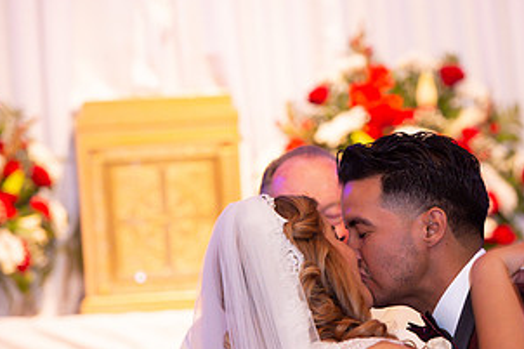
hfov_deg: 6.3
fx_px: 4757
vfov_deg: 4.2
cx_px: 366
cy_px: 247
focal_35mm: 327
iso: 1250
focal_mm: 170
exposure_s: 1/60
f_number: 4.5
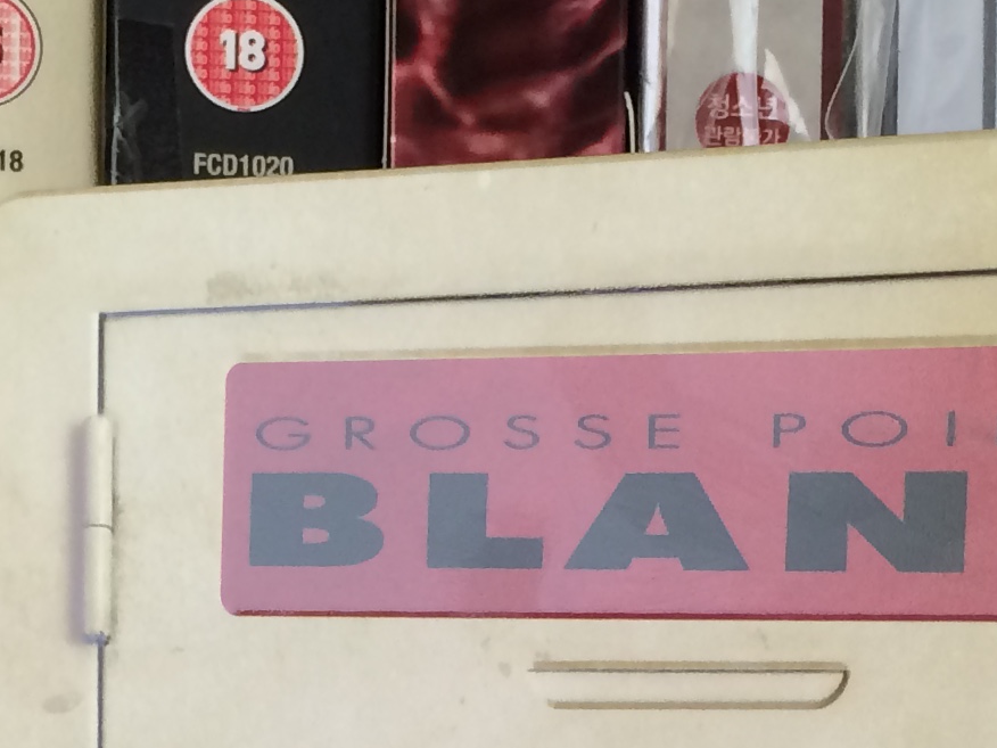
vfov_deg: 13.2
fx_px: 3111
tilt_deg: -1.6
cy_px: 984
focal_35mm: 108
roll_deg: -0.8
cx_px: 473
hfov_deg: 18.2
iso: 40
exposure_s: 1/30
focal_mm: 4.15
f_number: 2.2
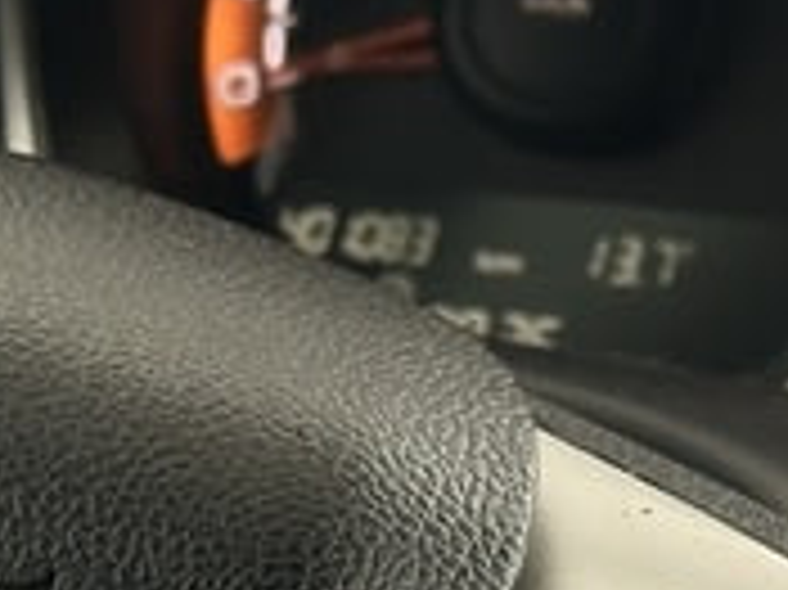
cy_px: 790
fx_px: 5619
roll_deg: +0.6
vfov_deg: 6.0
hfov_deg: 7.8
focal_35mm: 247
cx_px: -486
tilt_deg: -17.4
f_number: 1.78
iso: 200
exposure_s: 1/33
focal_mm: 6.86
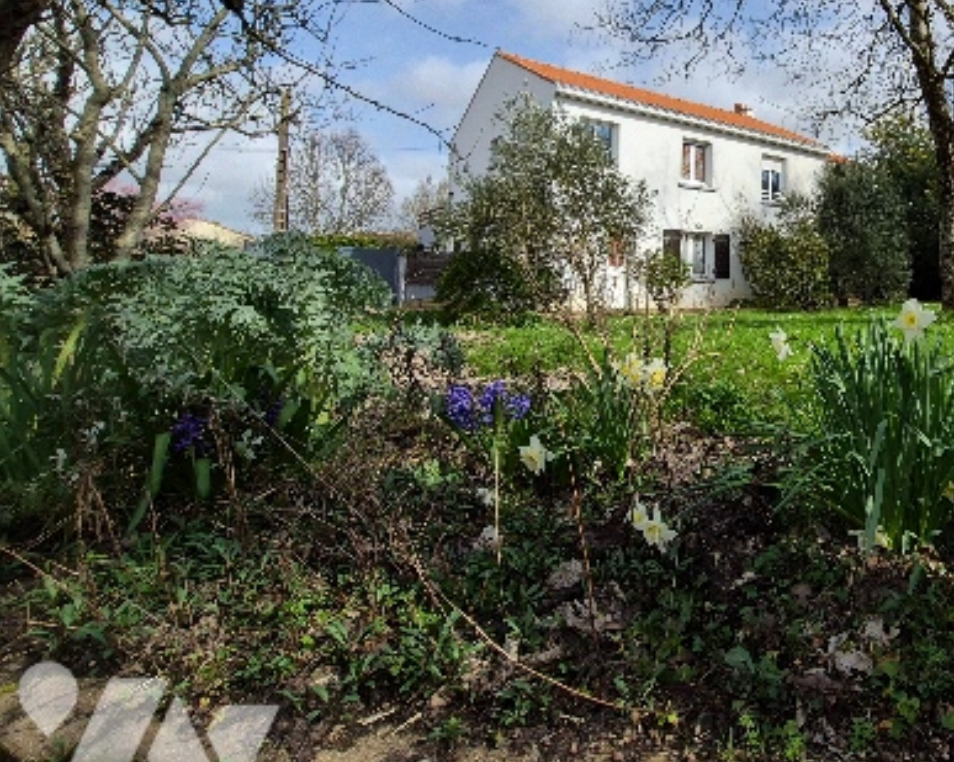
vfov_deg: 63.9
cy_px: 256
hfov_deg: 70.4
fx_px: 592
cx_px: 757
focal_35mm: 21
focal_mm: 1.74
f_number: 2.2
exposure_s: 1/1456
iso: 40
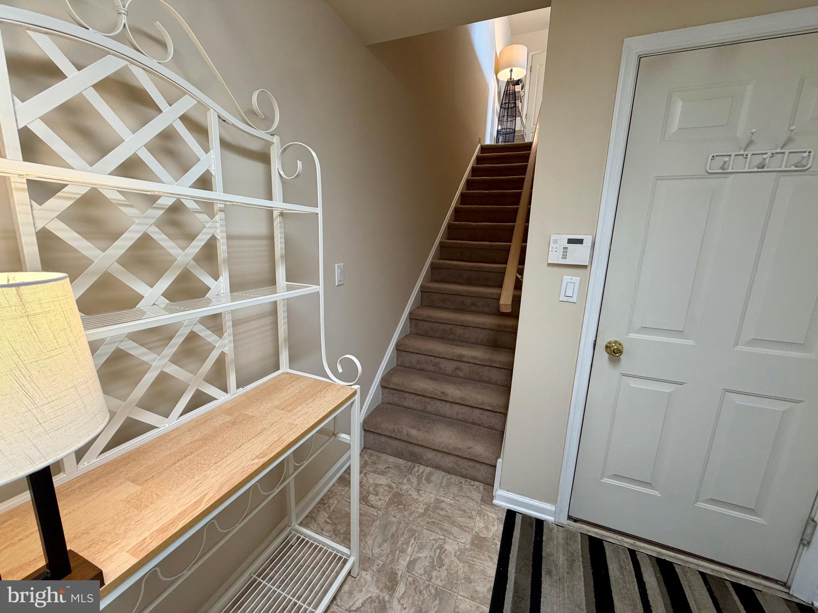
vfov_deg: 85.7
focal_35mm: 14
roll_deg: -1.3
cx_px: 409
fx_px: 331
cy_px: 306
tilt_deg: -11.4
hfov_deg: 102.1
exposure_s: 1/120
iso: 250
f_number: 2.2
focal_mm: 2.22
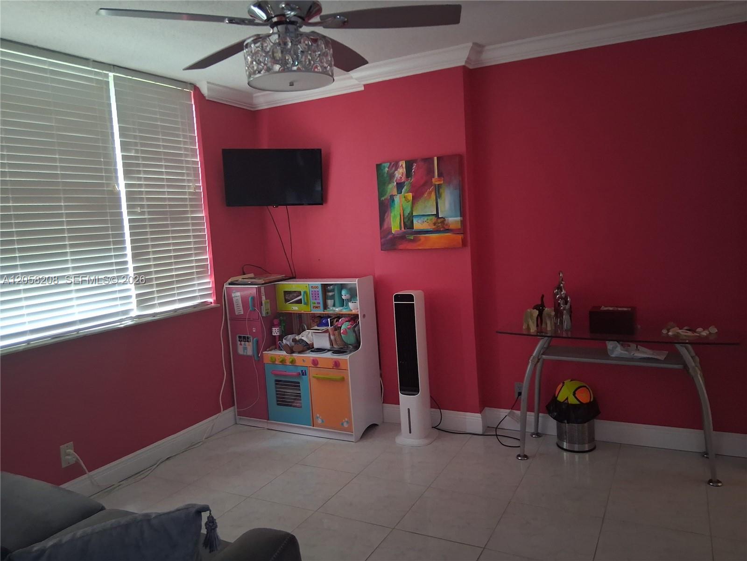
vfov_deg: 53.1
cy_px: 280
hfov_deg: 67.3
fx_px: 561
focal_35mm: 26
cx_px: 374
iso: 500
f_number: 1.8
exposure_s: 1/25
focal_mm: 3.98
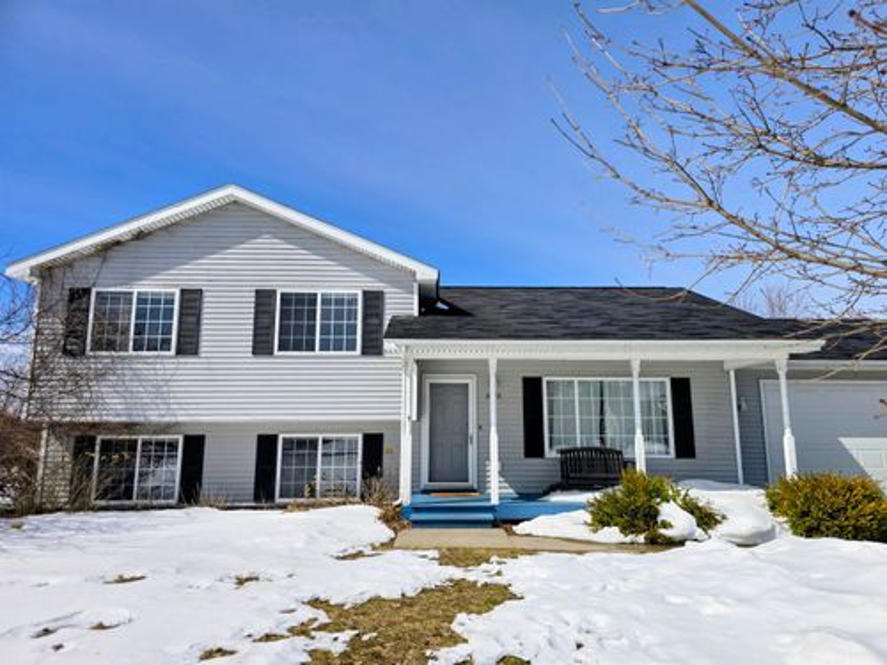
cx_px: 444
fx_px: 589
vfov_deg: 58.9
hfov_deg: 73.9
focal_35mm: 23
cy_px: 332
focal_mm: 6.3
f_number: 1.7
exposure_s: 1/2000
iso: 16
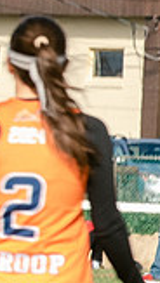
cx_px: -1060
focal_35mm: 1811
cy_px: 119
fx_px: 13624
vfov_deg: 1.2
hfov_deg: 0.7
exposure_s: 1/1600
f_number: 5
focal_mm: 155
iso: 250
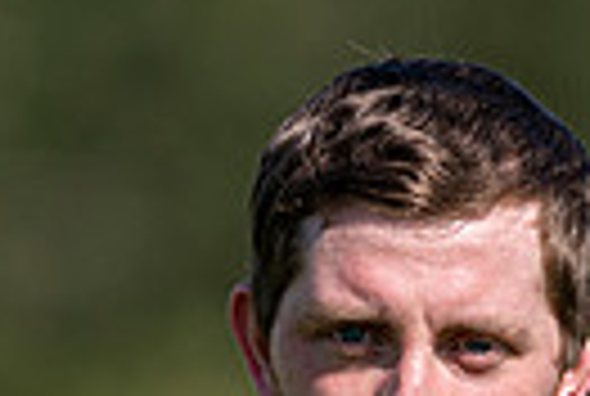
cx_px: 342
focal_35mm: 1987
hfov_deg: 1.0
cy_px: 767
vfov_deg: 0.7
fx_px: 32639
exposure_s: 1/2000
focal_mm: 300
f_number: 2.8
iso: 100
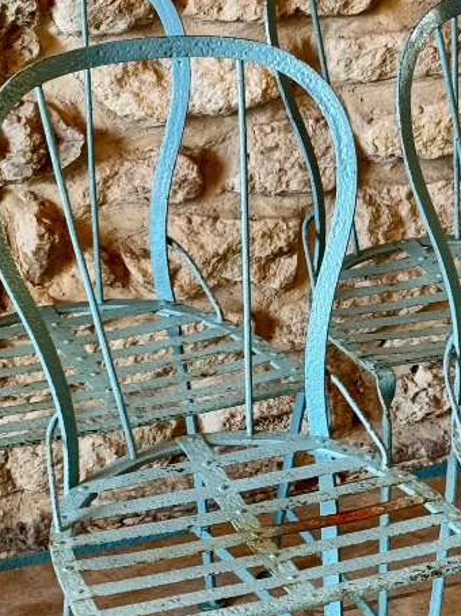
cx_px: 347
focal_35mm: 127
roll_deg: +0.1
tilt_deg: -25.1
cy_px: 418
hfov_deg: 11.6
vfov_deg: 15.5
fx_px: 2257
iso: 125
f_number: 1.78
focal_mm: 6.76
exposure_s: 1/50
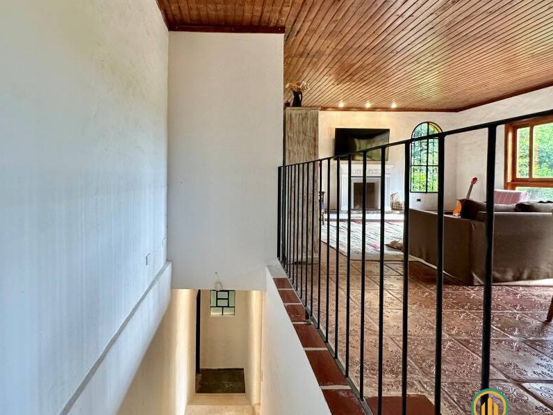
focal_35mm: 18
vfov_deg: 71.5
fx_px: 288
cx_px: 230
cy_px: 196
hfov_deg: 87.0
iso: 160
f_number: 2.2
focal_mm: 2.22
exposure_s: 1/120
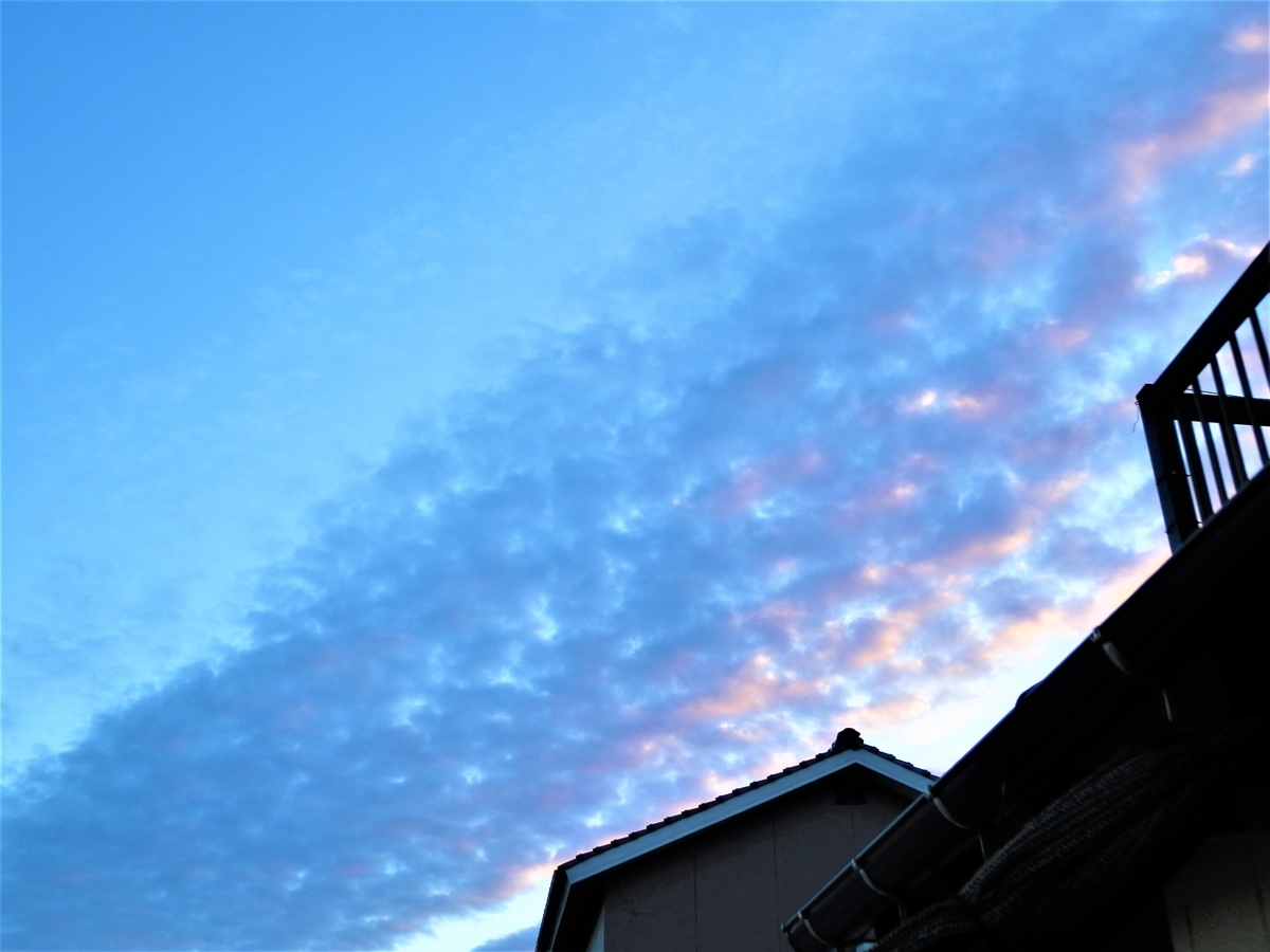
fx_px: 1468
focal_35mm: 40
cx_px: 635
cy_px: 476
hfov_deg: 46.8
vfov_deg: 36.0
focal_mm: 7.2
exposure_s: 1/100
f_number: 4
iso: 80
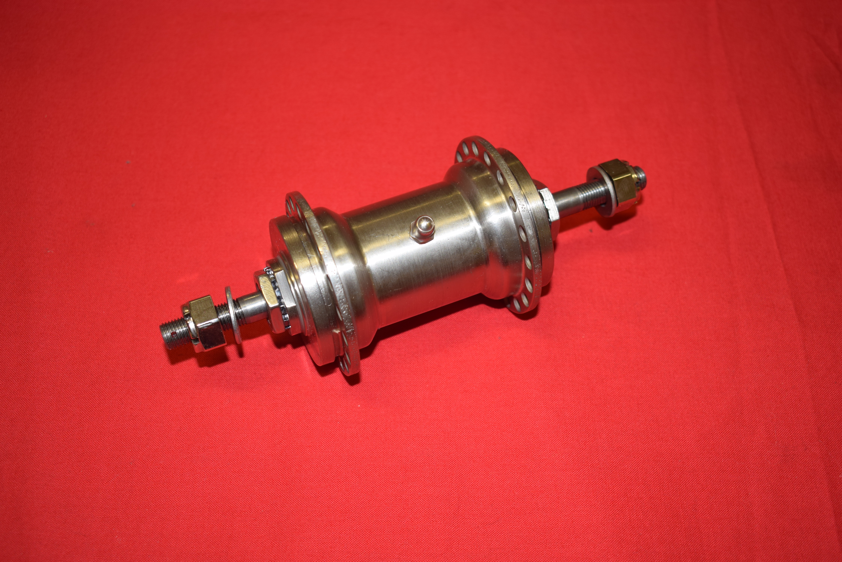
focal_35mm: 44
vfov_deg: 30.9
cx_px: 421
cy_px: 281
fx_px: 1018
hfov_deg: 45.0
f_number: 5
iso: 160
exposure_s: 1/25
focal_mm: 29
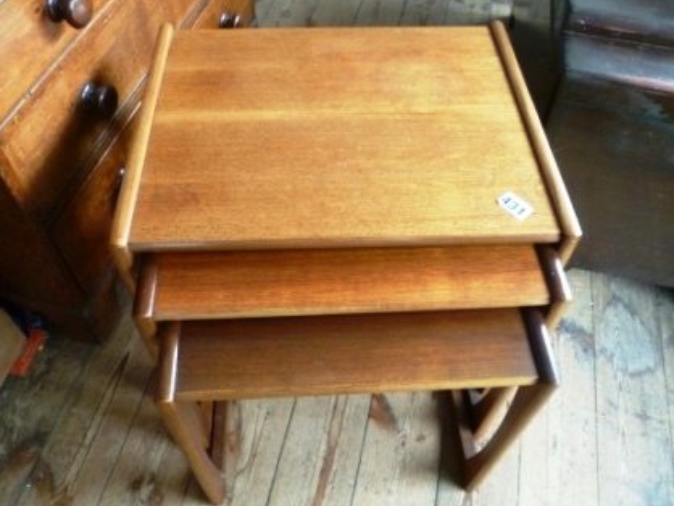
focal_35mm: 30
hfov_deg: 59.9
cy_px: 248
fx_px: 584
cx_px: 335
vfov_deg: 46.8
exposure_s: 1/30
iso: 400
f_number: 2.8
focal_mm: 5
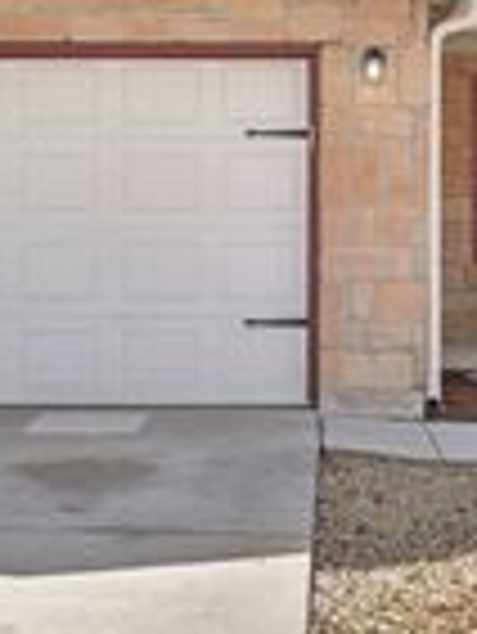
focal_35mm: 99
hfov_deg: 14.9
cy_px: 241
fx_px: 1816
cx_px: 346
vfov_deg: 19.8
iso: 200
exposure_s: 1/350
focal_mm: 29
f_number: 8
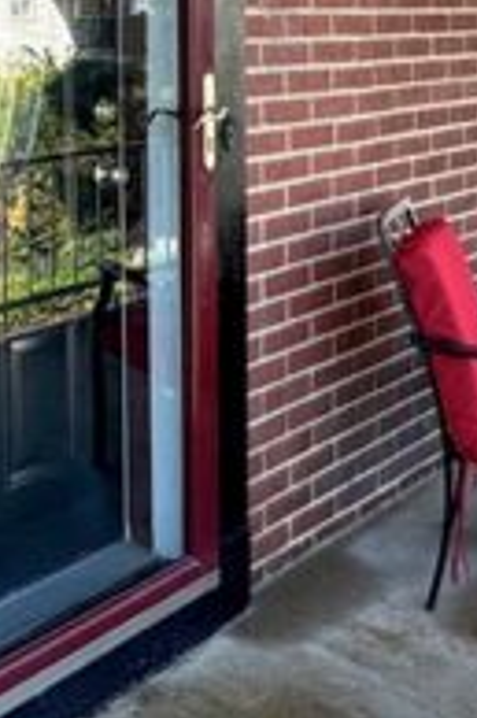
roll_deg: +0.9
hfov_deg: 22.2
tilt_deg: -2.3
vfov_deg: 31.7
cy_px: 59
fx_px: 1195
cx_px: 85
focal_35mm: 60
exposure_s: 1/217
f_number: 2.2
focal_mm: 2.22
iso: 40
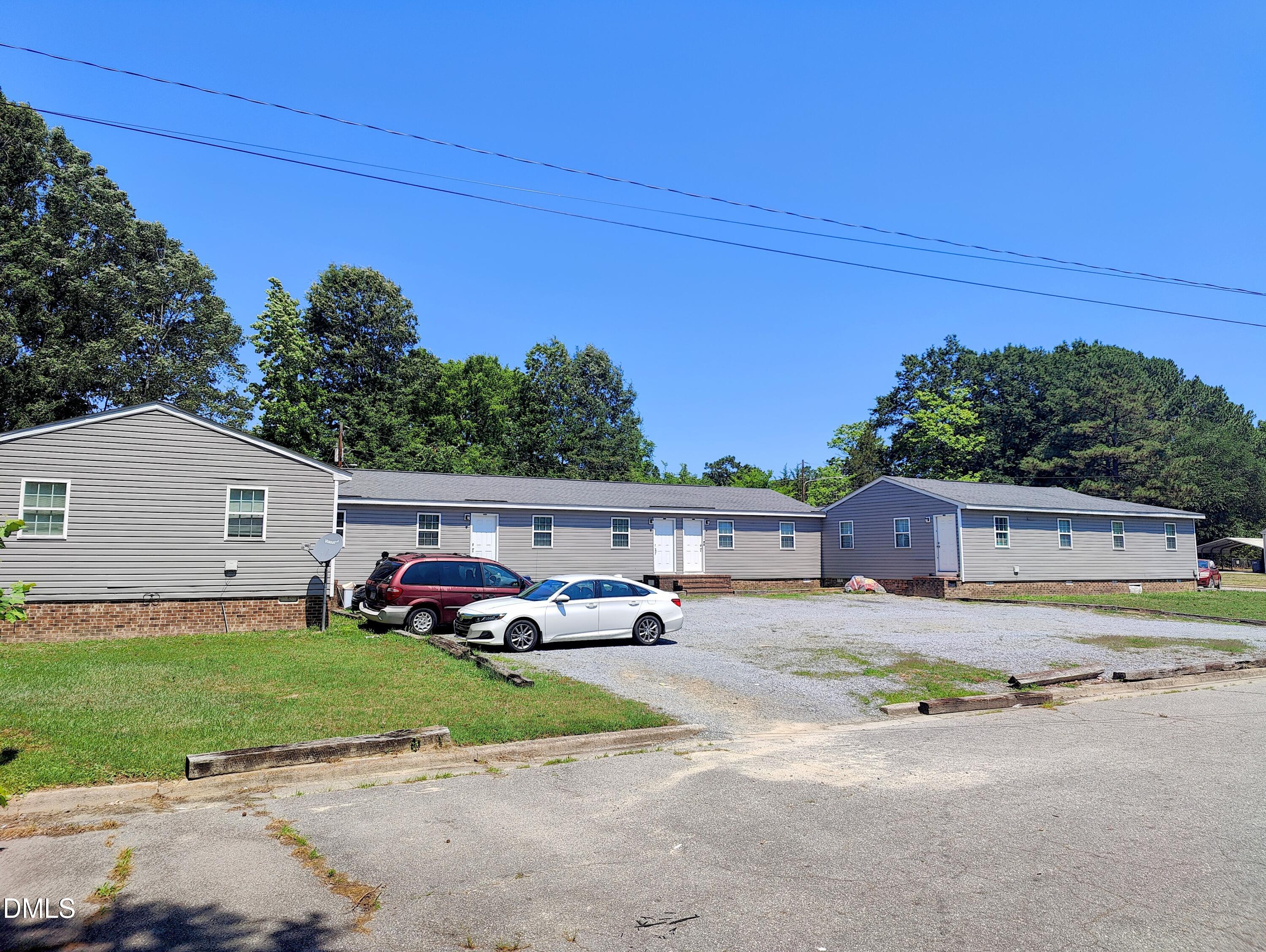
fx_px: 842
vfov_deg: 59.0
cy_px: 476
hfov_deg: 73.9
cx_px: 633
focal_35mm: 23
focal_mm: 6.06
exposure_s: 1/2409
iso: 64
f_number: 1.8
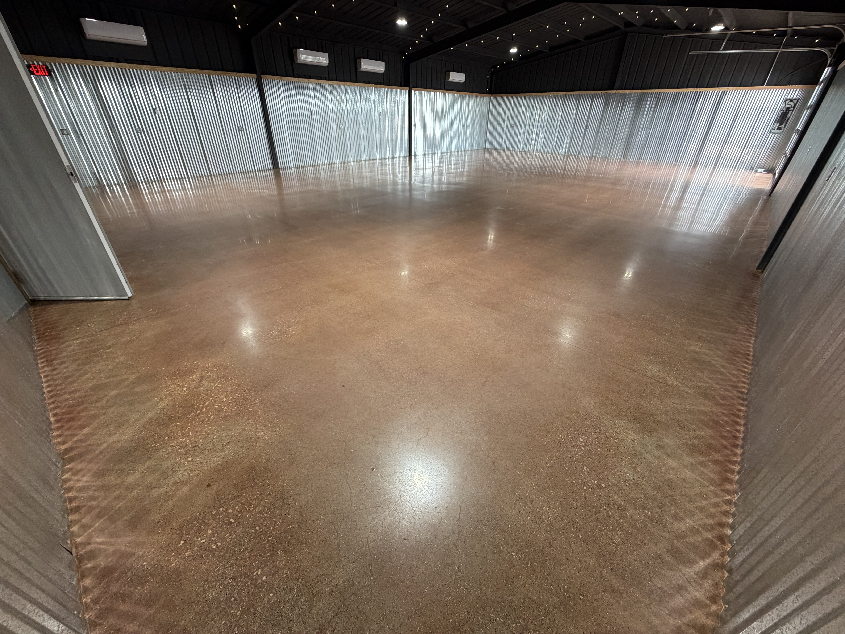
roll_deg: -0.2
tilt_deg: -29.2
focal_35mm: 14
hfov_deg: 102.1
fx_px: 342
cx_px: 422
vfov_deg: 85.7
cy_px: 317
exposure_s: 1/120
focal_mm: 2.22
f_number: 2.2
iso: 320
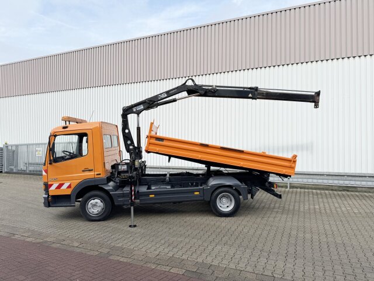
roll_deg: -0.9
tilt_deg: -0.3
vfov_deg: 56.8
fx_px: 259
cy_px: 140
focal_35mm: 24
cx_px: 187
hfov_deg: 71.6
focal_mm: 6.86
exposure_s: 1/3096
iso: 80
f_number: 1.78
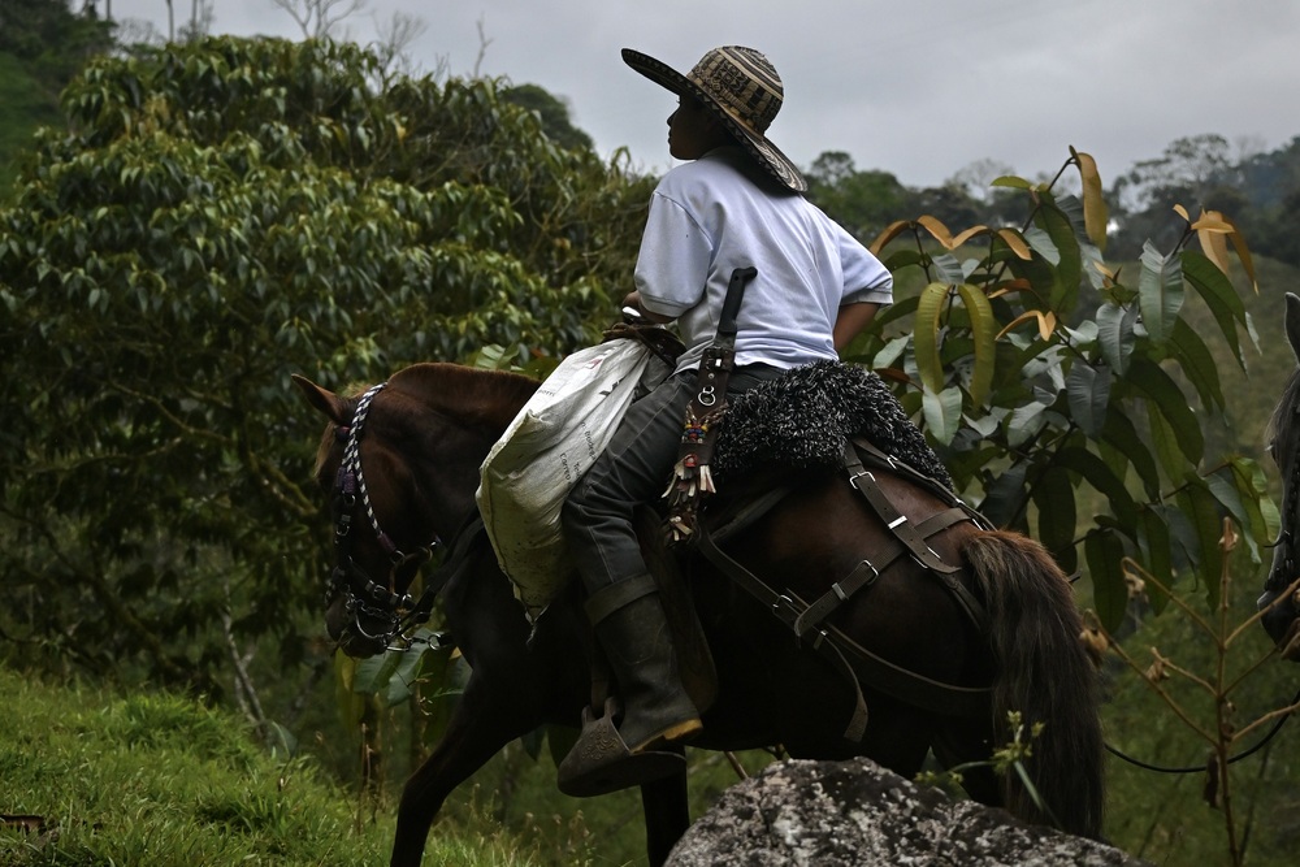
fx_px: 2709
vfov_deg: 18.2
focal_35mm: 75
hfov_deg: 27.0
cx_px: 650
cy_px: 434
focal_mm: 50
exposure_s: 1/1000
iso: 640
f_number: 4.5
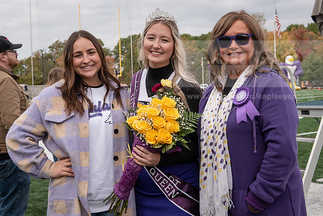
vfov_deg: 25.2
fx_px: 483
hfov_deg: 37.0
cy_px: 100
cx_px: 162
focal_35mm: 54
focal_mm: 48
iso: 500
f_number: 8
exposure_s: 1/640
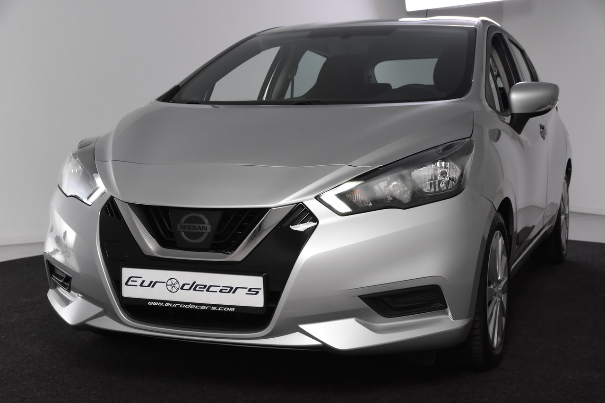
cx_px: 302
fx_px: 958
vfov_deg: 23.8
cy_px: 202
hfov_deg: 35.1
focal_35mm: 57
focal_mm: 38
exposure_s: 1/160
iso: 1600
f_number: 6.3
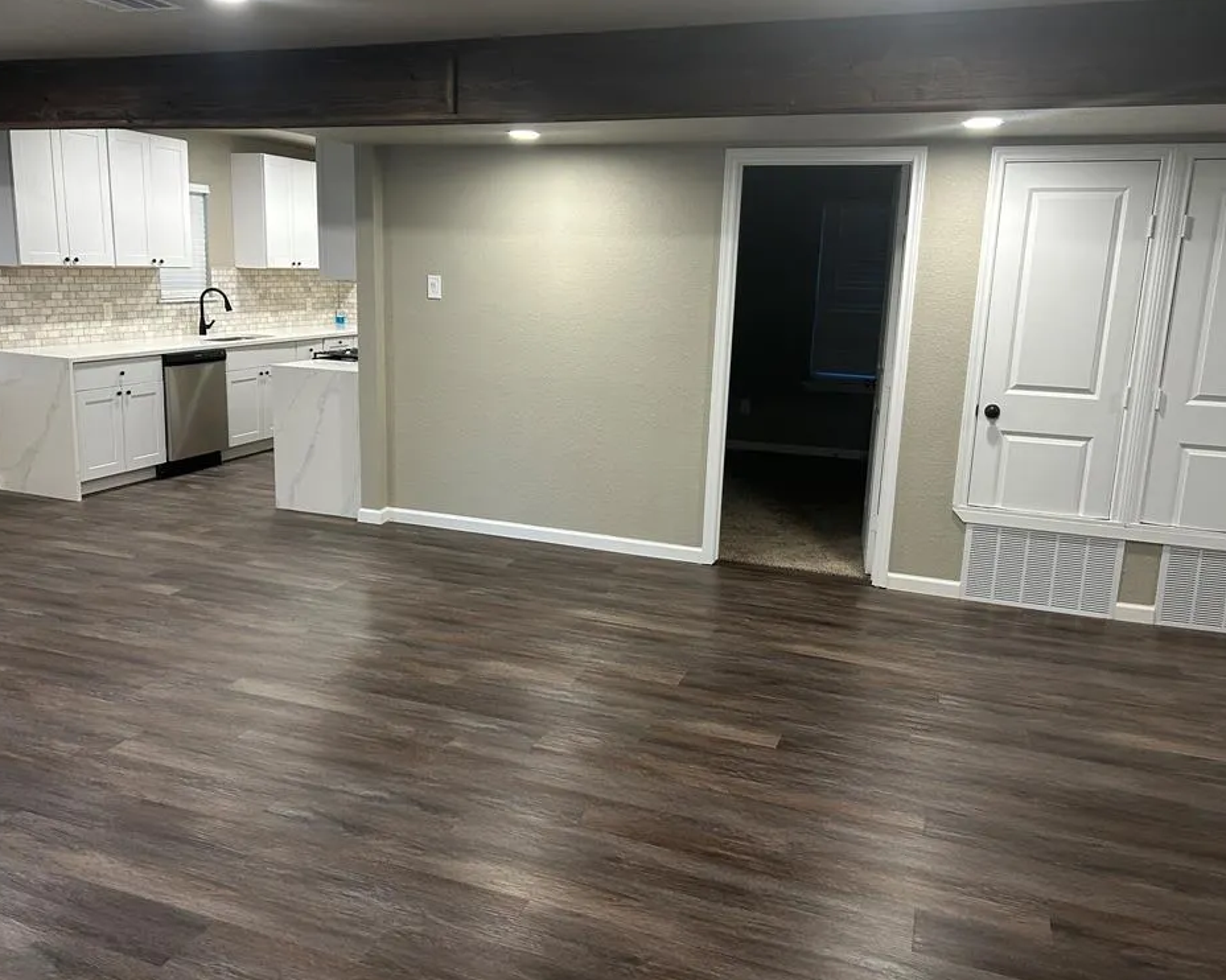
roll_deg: -1.6
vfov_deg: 51.5
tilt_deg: -12.5
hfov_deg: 62.2
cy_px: 481
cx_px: 573
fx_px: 1016
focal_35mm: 28
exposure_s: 1/60
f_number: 1.5
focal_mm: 5.7
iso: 125
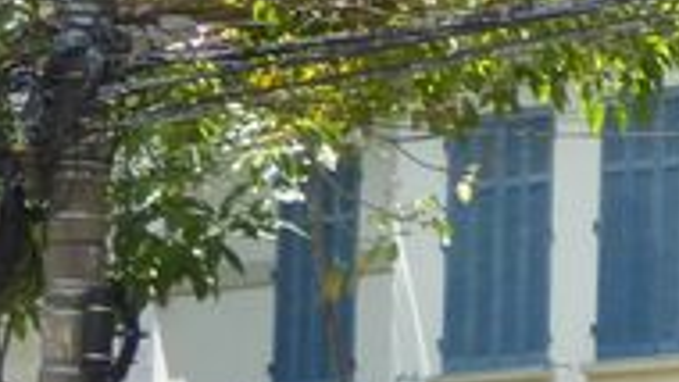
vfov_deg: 4.6
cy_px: 471
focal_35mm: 261
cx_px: 1169
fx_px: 4700
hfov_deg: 8.0
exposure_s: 1/160
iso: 80
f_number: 4.1
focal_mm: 9.6
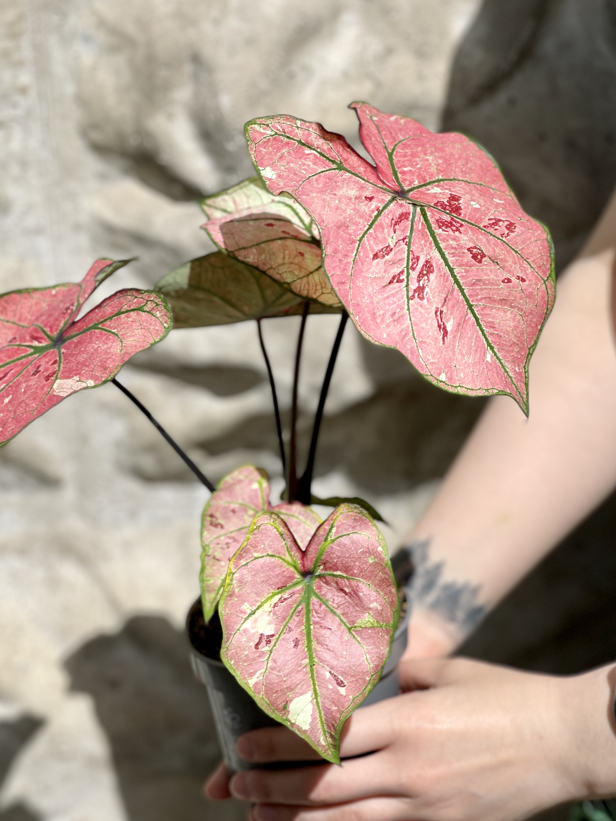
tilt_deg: -24.4
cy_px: 467
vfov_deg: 26.7
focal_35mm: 73
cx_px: 324
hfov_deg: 20.2
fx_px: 1732
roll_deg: -0.1
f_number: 2.2
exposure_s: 1/2481
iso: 32
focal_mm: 7.5
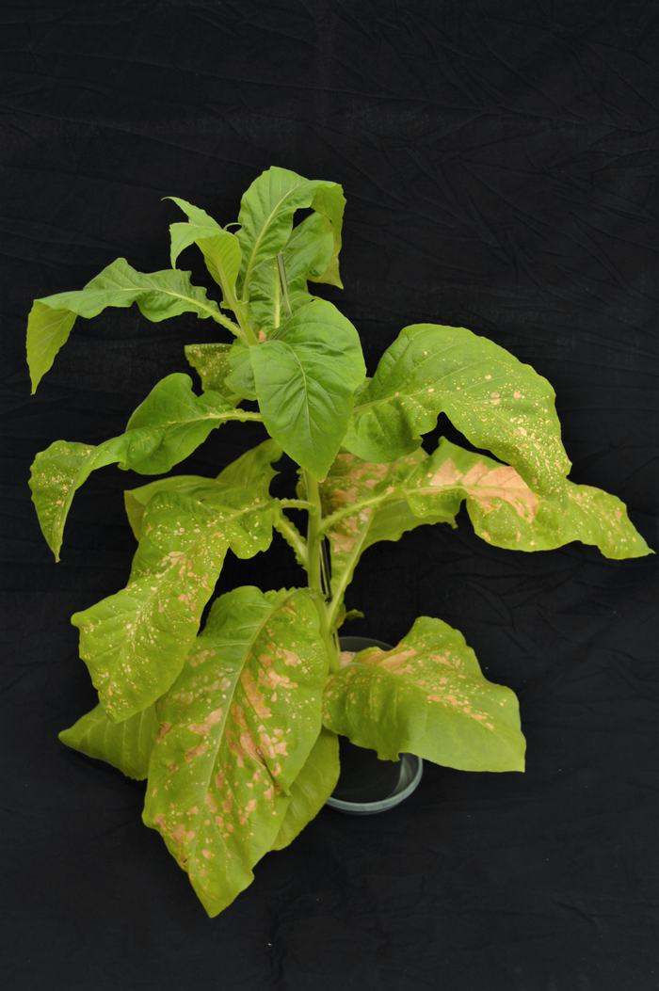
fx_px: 1238
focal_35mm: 45
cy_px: 496
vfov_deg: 43.6
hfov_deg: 29.8
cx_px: 330
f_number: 4.5
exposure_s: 1/8
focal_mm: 30
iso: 100
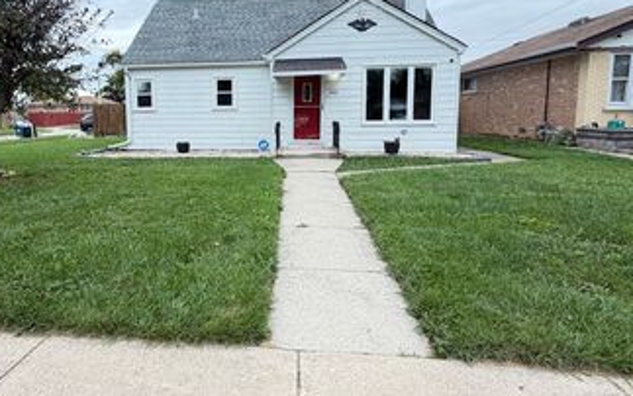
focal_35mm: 23
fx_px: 397
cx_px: 245
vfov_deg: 52.6
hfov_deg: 76.0
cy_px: 156
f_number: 2.2
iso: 100
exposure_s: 1/121
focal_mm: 2.22
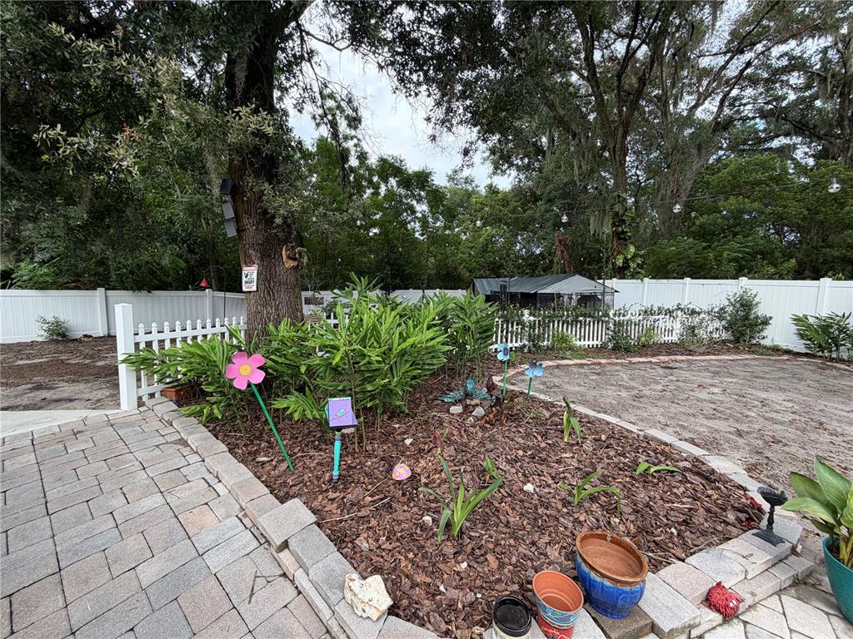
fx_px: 345
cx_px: 426
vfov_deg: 85.7
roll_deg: +0.4
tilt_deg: -4.2
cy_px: 320
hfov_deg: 102.1
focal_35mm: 14
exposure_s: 1/227
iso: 50
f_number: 2.2
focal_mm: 2.22
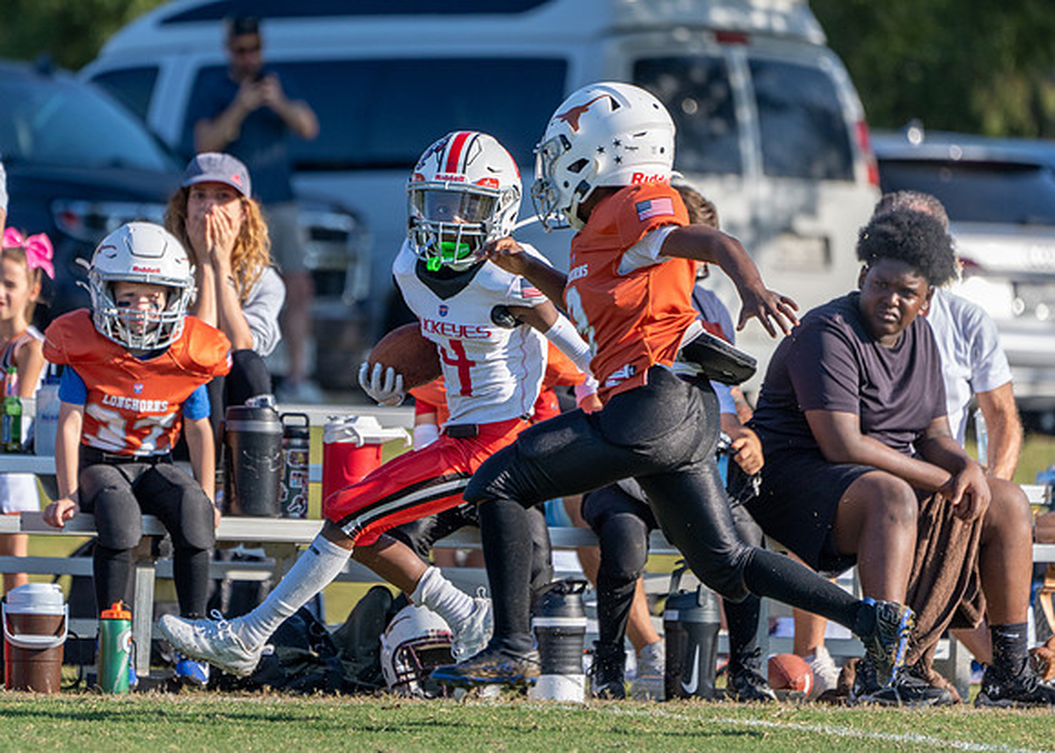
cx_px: 499
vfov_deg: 2.6
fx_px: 16481
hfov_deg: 3.7
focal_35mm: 550
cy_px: 337
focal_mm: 400
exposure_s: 1/1600
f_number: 5.6
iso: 500
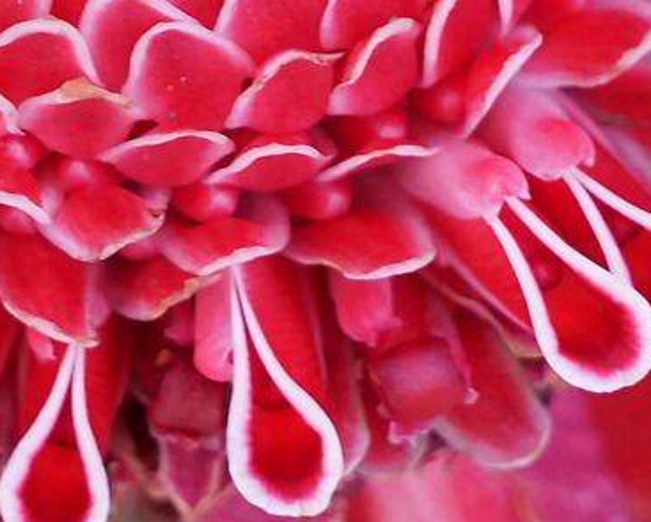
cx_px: 165
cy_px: -326
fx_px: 6863
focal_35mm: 356
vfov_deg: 4.3
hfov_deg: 5.4
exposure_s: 1/25
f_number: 8
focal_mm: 58
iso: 1600
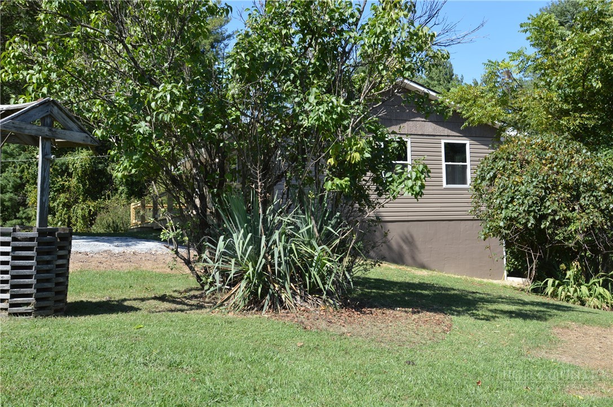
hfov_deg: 51.3
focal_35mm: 38
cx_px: 306
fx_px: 638
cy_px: 204
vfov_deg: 35.4
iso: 100
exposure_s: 1/160
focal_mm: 25
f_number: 6.3
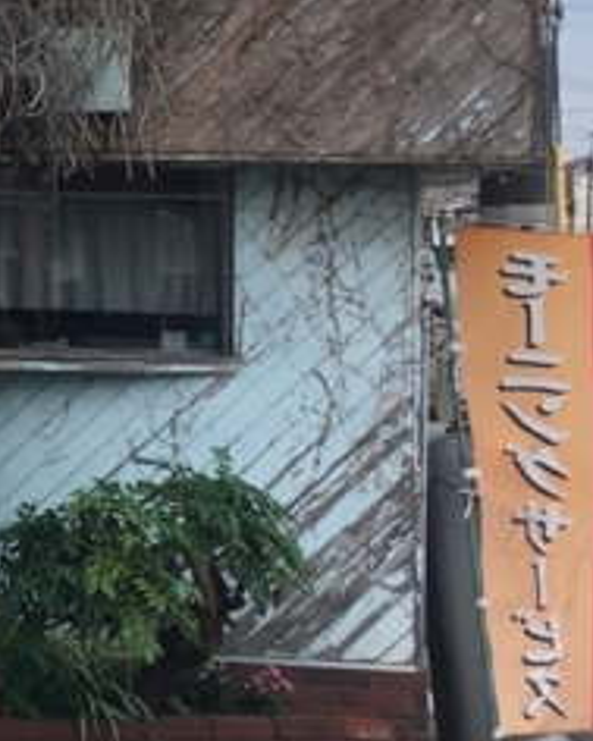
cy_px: 91
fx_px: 2697
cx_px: -634
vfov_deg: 15.5
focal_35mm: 123
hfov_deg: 11.2
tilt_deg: +3.5
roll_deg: -1.5
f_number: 2.2
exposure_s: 1/434
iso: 25
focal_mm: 4.15
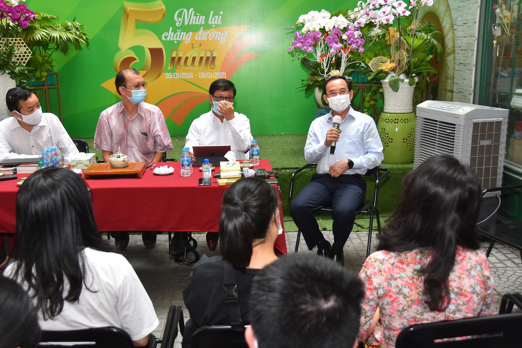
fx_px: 587
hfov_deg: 47.9
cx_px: 261
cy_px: 174
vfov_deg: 33.0
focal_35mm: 40
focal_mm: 27
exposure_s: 1/200
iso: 450
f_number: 4
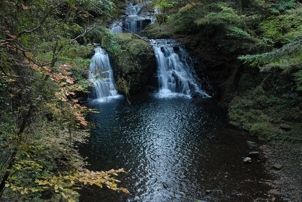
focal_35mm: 39
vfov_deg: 34.3
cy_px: 101
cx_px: 151
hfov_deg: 49.5
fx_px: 327
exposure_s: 1/10
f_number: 11
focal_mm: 26
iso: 800
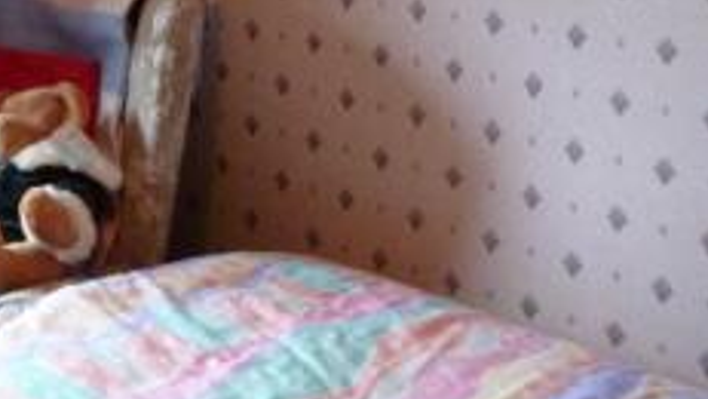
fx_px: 1446
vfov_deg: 14.5
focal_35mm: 77
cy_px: -219
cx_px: -176
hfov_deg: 24.5
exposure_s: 1/20
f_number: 3.1
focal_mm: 5
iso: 400
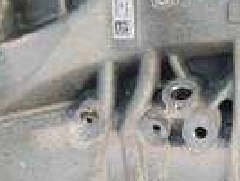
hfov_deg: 15.6
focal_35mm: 123
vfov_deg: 12.1
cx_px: 251
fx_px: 854
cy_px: 85
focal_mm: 17
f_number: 3.9
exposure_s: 1/60
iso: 1000
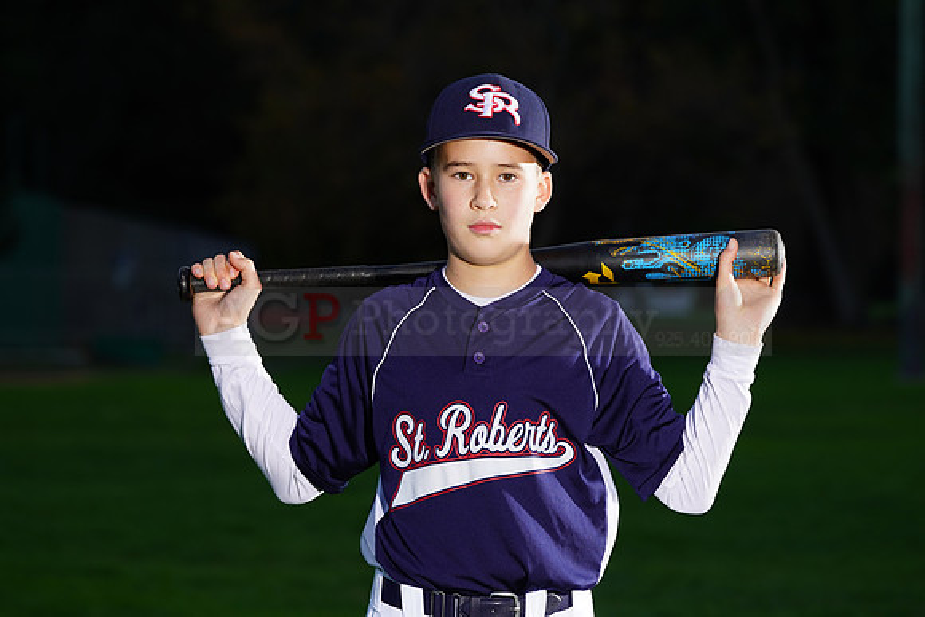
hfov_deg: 11.6
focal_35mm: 177
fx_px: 4549
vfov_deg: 7.8
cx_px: 462
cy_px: 308
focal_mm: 177
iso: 320
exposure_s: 1/160
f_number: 7.1
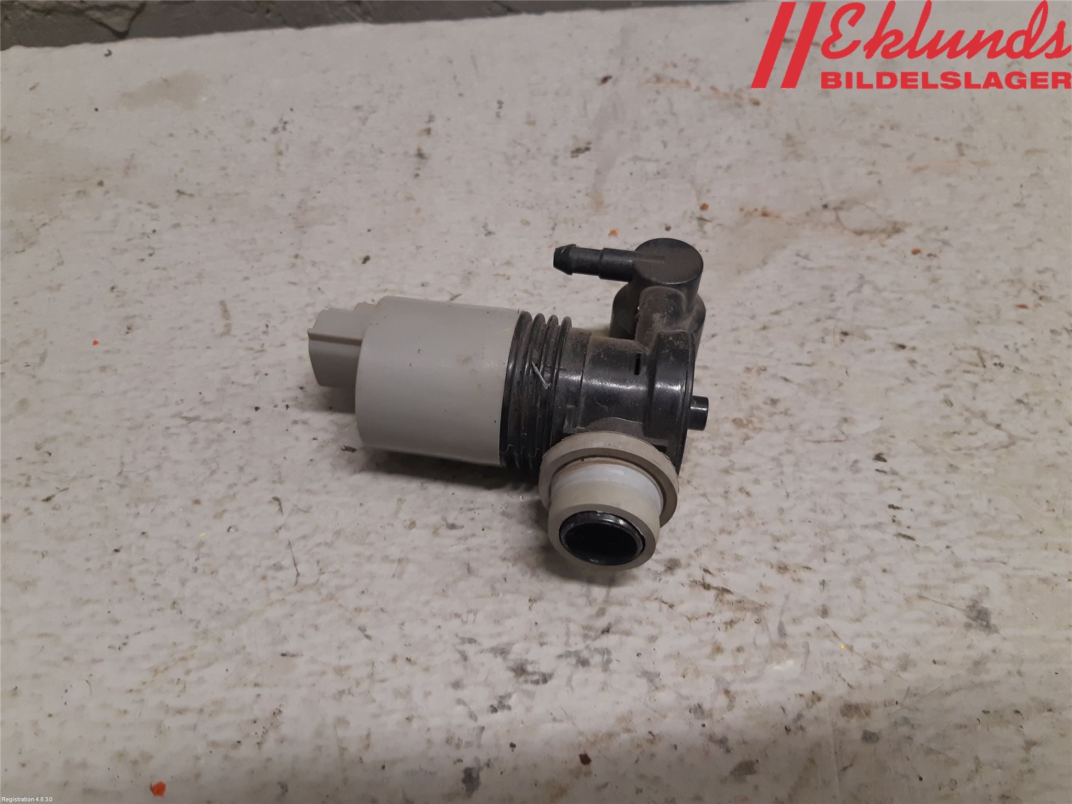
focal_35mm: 26
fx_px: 805
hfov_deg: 67.3
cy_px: 402
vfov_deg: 53.1
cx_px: 536
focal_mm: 3.93
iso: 160
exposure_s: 1/50
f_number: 1.7
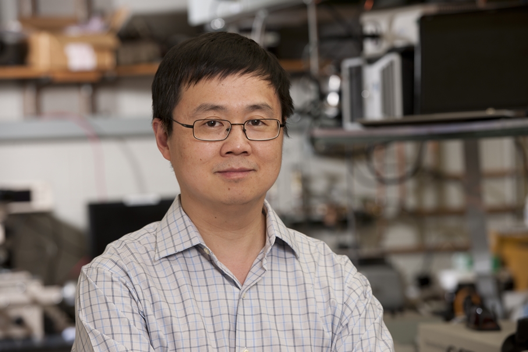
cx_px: 264
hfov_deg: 14.7
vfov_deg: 9.8
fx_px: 2054
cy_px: 176
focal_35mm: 140
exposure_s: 1/25
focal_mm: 140
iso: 100
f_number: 5
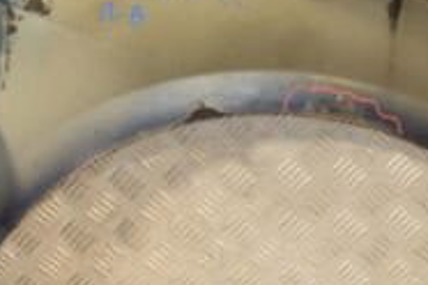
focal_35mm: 87
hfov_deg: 23.2
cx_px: 306
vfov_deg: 15.7
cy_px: 94
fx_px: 1034
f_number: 5
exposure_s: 1/200
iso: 800
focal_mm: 18
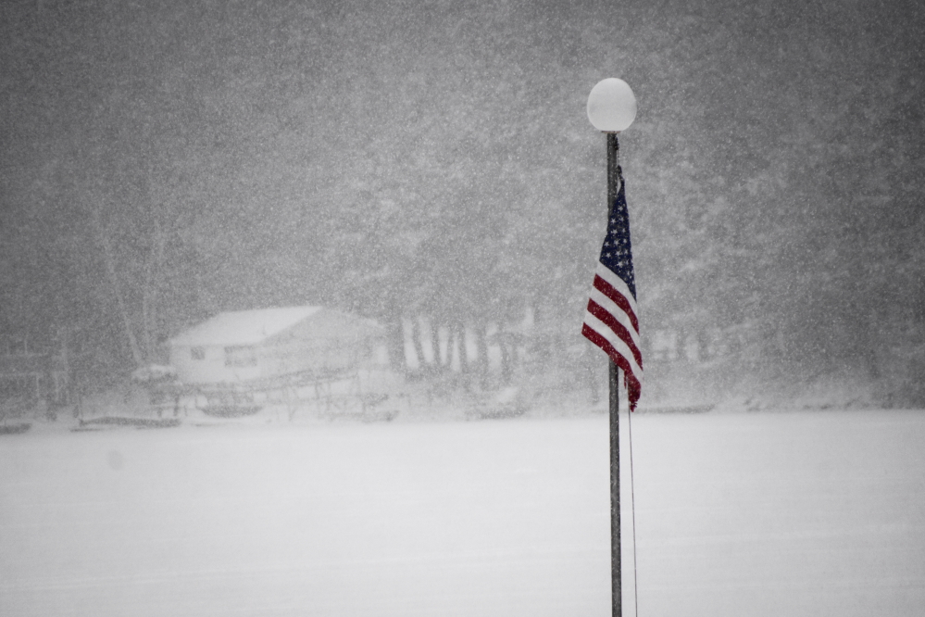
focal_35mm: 375
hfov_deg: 5.5
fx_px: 9635
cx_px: 462
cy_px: 308
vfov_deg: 3.7
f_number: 6.3
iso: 200
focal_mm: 250
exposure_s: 1/400
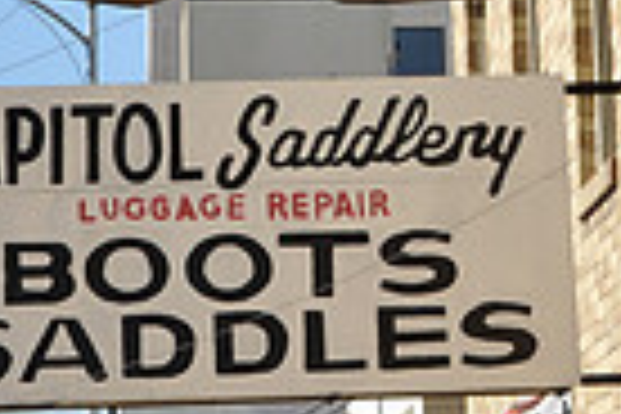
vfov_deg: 7.1
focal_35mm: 189
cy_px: -322
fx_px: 3260
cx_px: 351
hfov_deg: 10.9
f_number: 8
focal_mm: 30
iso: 200
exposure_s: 1/250
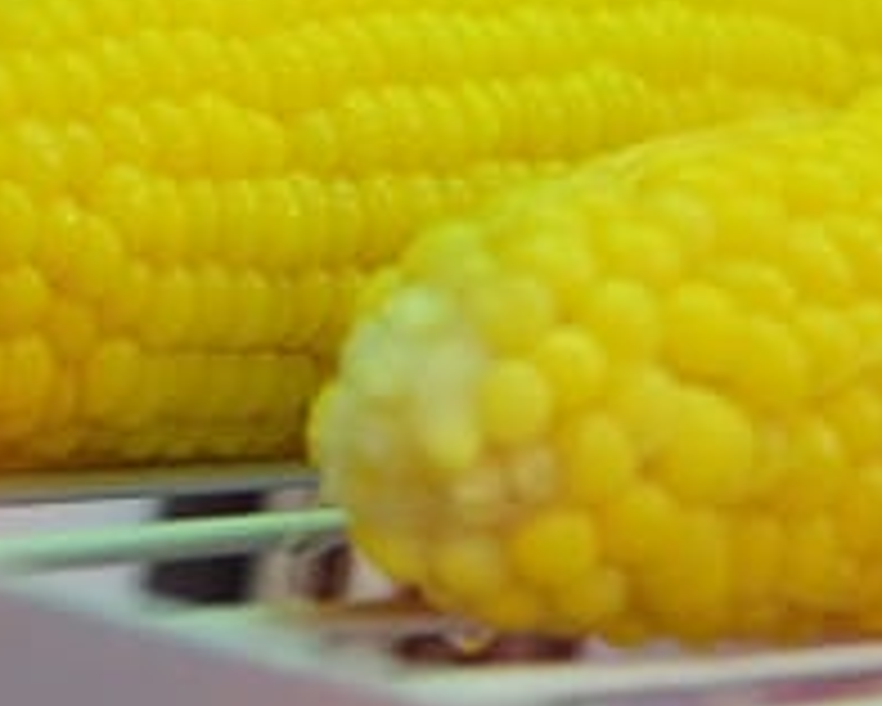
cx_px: 20
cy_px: 45
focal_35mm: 296
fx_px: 7718
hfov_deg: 6.5
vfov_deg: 5.2
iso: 800
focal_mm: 65
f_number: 5
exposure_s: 1/320
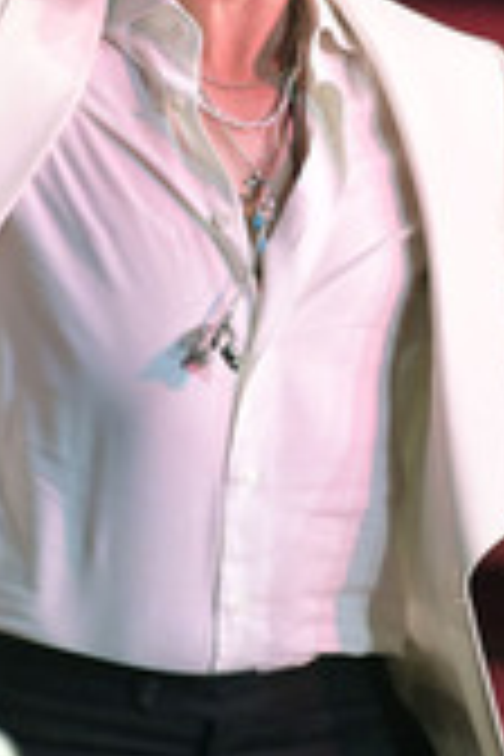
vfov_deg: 1.8
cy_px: 140
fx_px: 23644
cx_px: 209
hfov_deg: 1.2
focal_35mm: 1126
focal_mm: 420
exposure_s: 1/400
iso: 12800
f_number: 5.6
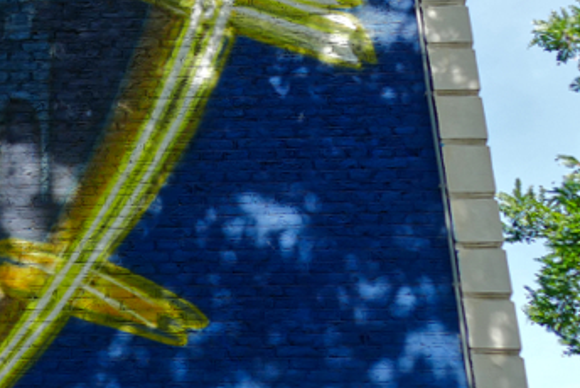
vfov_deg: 11.9
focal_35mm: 113
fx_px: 1822
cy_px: -60
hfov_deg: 17.0
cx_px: -180
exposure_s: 1/500
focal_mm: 13.7
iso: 125
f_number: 3.1
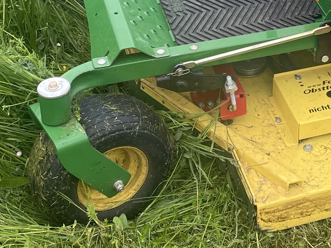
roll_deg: -2.4
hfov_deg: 19.6
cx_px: 315
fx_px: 937
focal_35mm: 98
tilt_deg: -27.7
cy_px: -39
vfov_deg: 14.7
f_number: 1.6
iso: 32
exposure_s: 1/231
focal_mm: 4.2
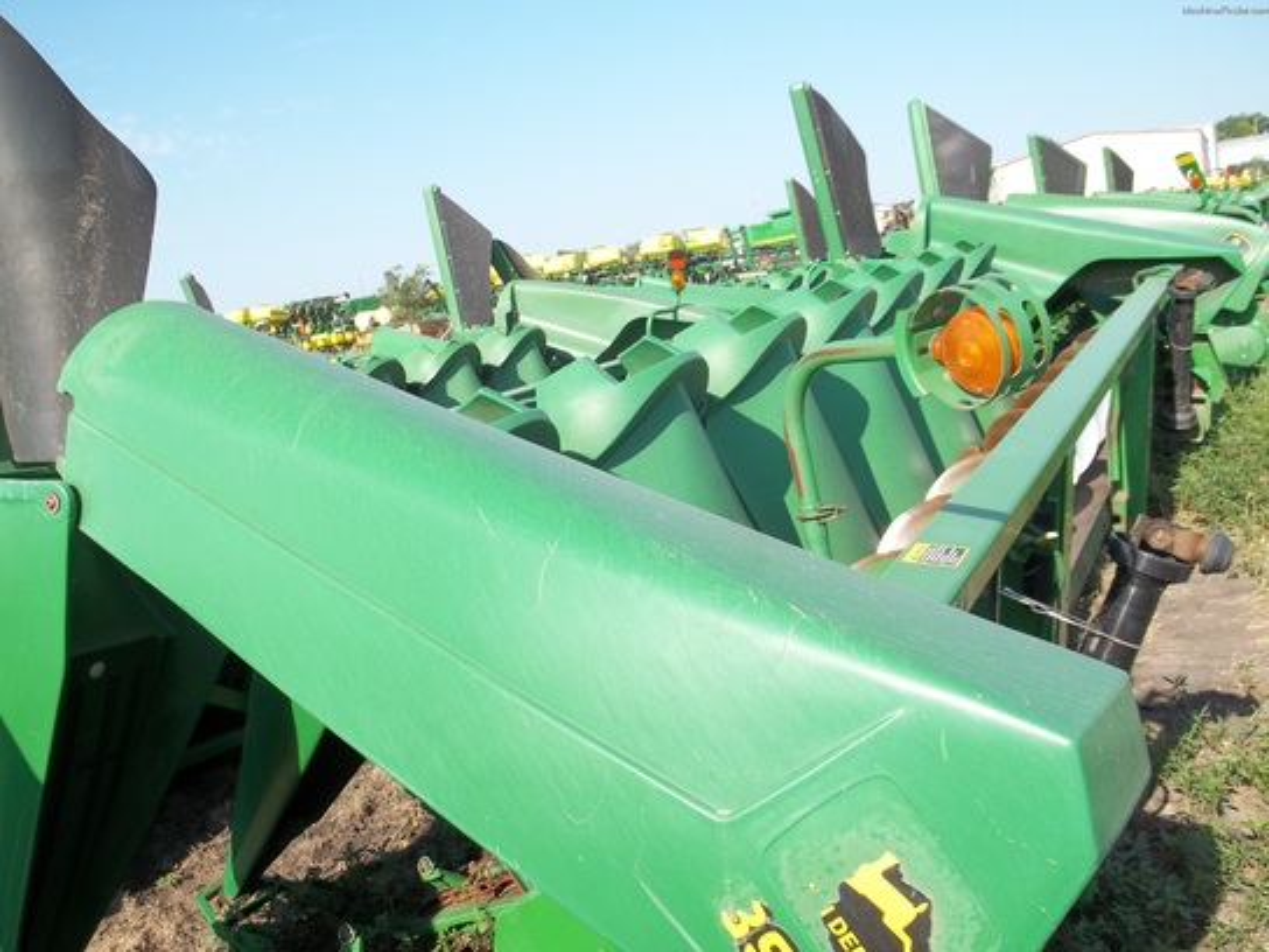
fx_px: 1210
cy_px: 476
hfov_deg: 55.4
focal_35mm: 33
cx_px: 634
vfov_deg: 42.9
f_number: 3.3
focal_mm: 5.9
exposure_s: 1/500
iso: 64
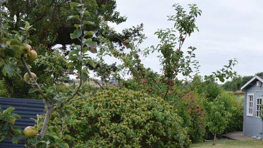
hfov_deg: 31.2
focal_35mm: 66
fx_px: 460
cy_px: 145
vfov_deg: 17.8
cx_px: 203
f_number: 7.1
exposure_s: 1/200
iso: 400
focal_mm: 24
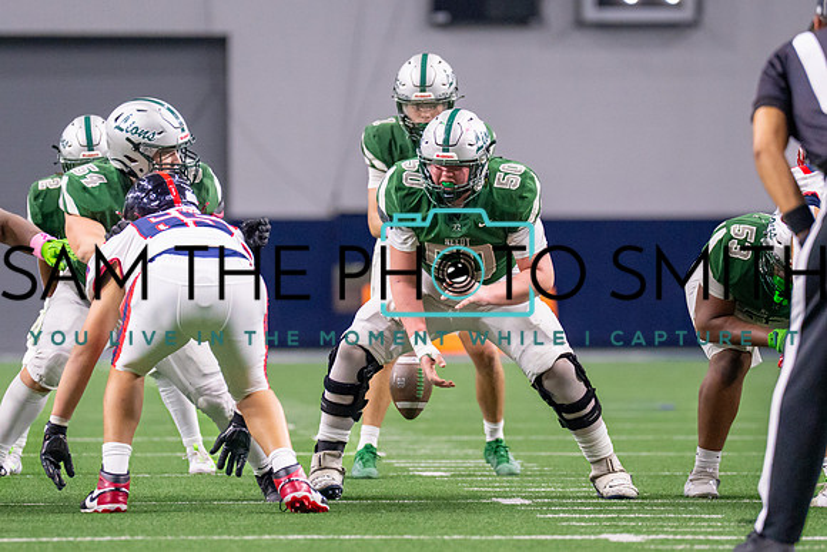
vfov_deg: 3.6
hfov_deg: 5.4
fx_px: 8731
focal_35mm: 380
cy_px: 301
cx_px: 451
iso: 2500
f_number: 2.8
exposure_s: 1/1000
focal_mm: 200
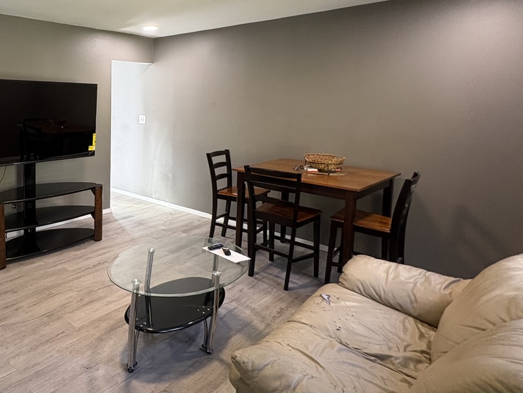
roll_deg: +0.0
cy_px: 132
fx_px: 378
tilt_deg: -4.2
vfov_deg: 53.8
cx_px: 81
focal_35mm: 25
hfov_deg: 61.6
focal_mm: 2.22
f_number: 2.2
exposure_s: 1/60
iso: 250
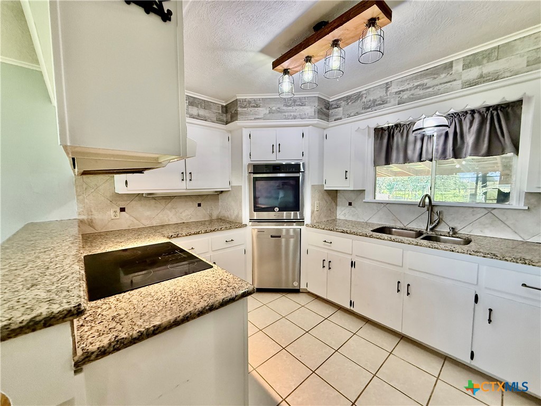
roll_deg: -0.4
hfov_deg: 102.1
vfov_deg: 85.7
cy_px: 203
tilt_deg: -4.0
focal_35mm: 14
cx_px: 270
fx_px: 219
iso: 400
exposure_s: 1/120
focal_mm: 2.22
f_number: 2.2
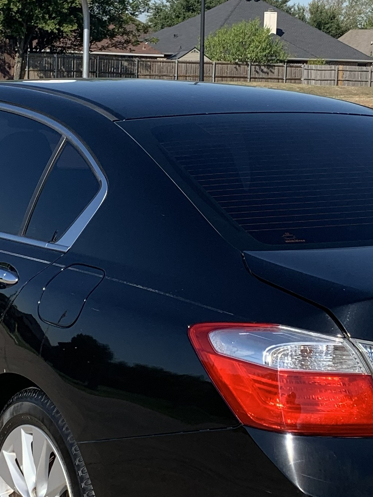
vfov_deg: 24.4
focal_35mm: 80
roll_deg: -2.6
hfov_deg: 18.4
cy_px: 192
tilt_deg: -6.6
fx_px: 1149
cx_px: 183
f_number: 1.8
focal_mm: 4.25
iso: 25
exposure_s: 1/2309
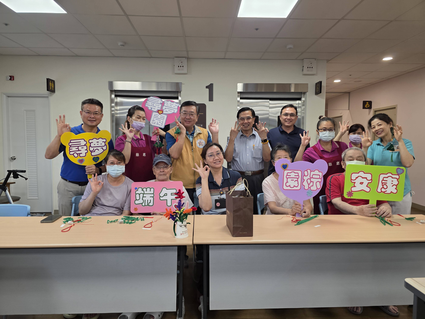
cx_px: 212
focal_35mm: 23
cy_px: 160
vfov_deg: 58.9
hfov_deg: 73.9
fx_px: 282
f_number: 1.7
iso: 160
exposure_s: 1/120
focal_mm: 6.3
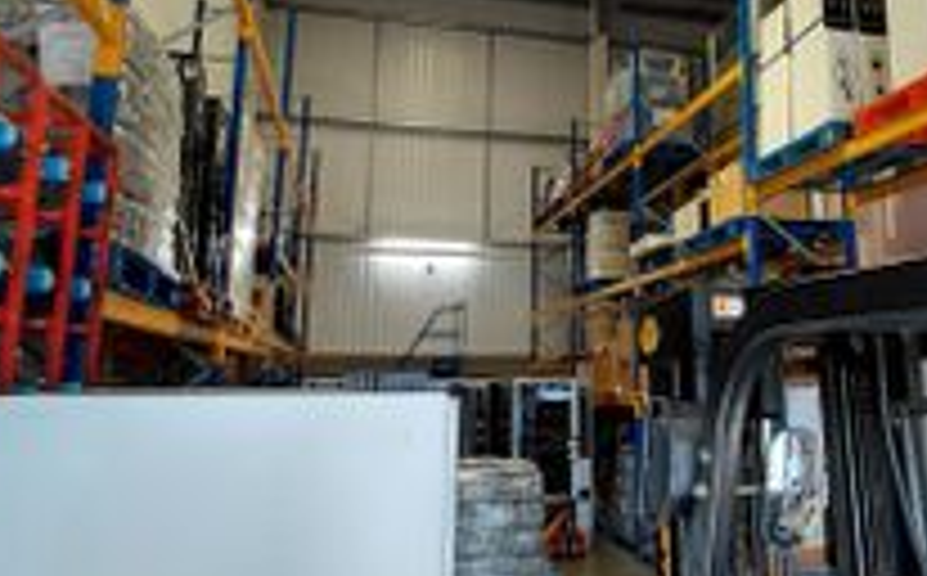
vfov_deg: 37.8
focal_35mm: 33
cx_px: 621
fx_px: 832
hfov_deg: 56.9
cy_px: 194
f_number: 2.2
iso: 64
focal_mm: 1.64
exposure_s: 1/100
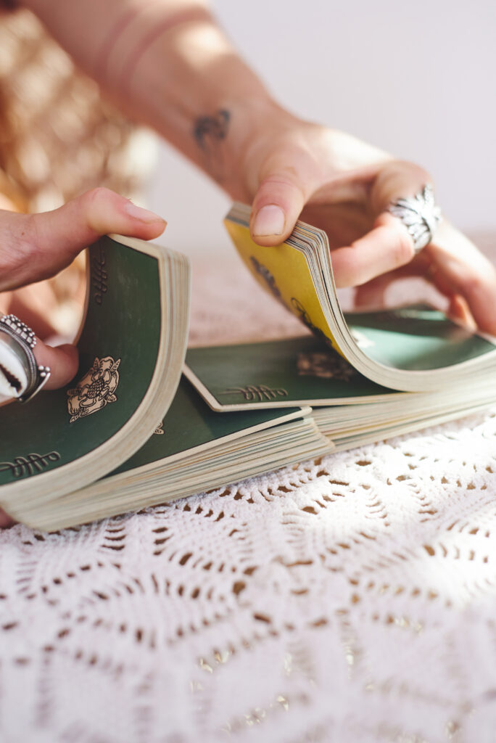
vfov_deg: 39.6
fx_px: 1032
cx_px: 248
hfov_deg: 27.0
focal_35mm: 50
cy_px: 372
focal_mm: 50
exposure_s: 1/2000
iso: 160
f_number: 2.8
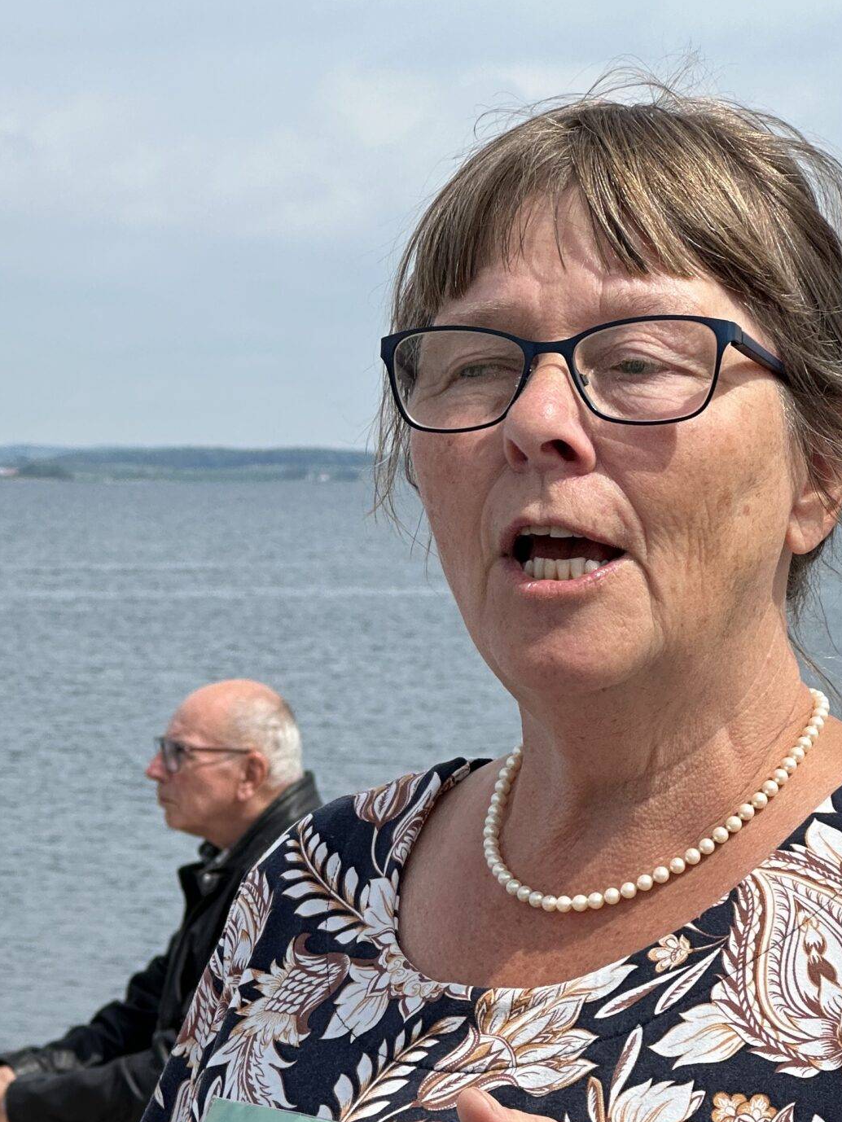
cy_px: 947
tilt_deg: -4.8
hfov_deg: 10.4
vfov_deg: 13.7
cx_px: 402
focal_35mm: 143
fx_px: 4636
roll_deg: -1.0
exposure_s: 1/815
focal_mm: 9
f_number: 2.8
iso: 32
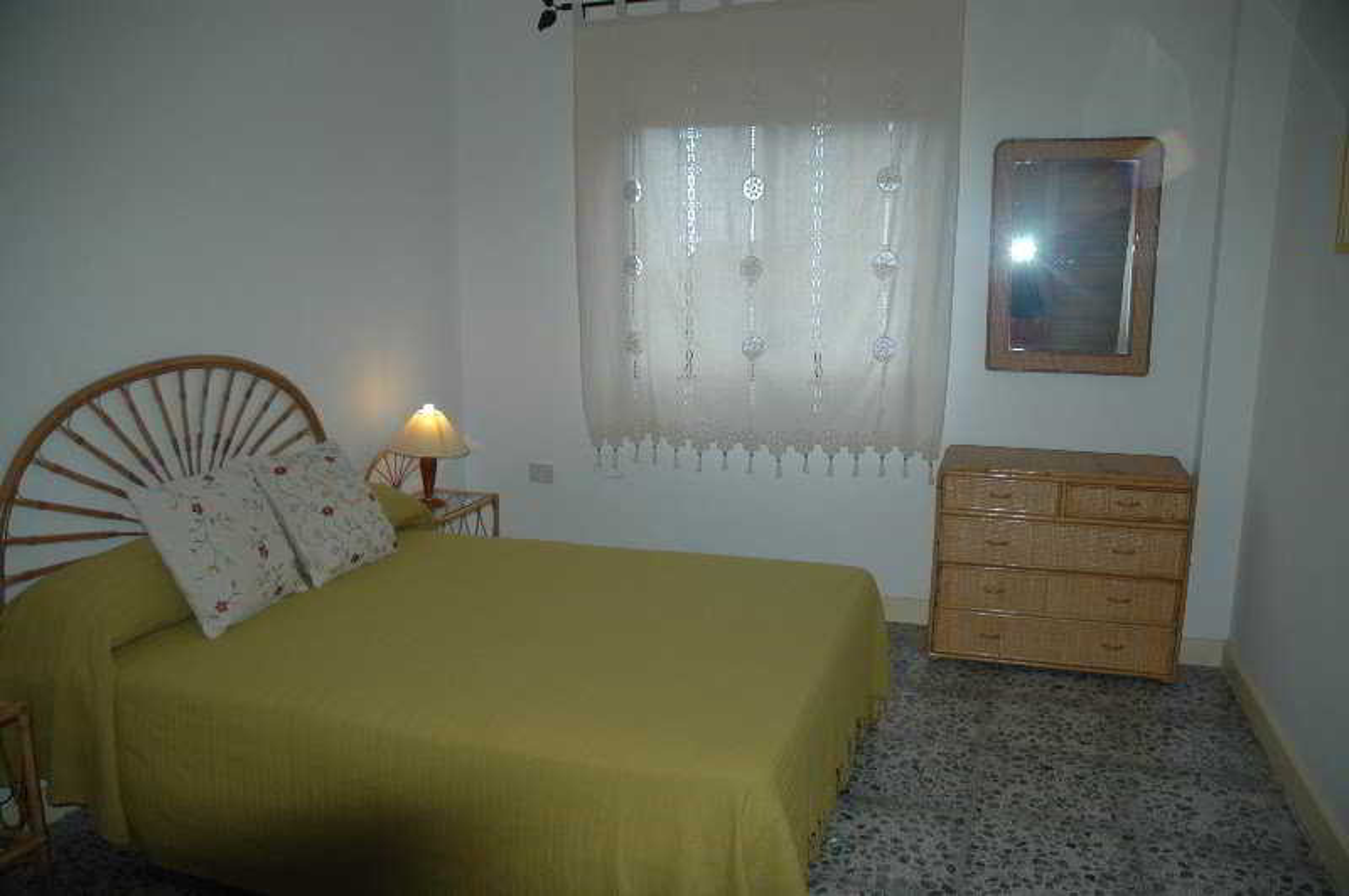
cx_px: 674
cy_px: 448
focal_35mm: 27
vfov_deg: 47.9
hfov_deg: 67.4
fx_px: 1011
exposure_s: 1/60
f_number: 3.5
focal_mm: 18
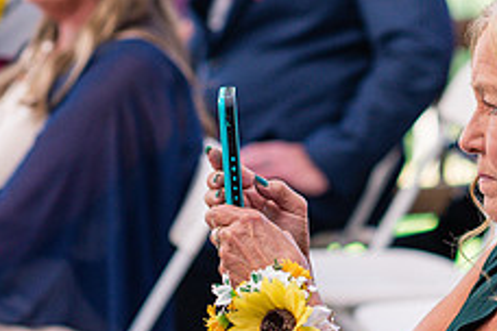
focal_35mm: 216
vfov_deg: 6.4
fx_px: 2982
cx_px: 419
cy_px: 210
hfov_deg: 9.5
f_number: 3.2
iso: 400
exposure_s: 1/400
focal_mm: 85
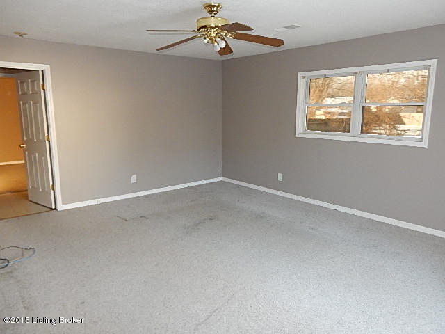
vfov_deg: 54.9
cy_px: 167
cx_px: 222
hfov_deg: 69.4
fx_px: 321
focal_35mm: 25
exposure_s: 1/30
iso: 320
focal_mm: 4.5
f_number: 3.7
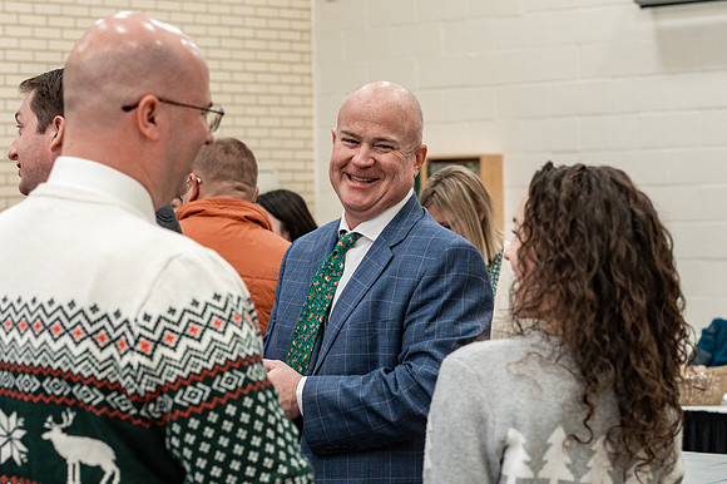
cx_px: 338
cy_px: 216
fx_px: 2024
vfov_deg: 13.6
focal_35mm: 100
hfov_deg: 20.4
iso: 1000
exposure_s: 1/125
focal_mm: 70
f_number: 4
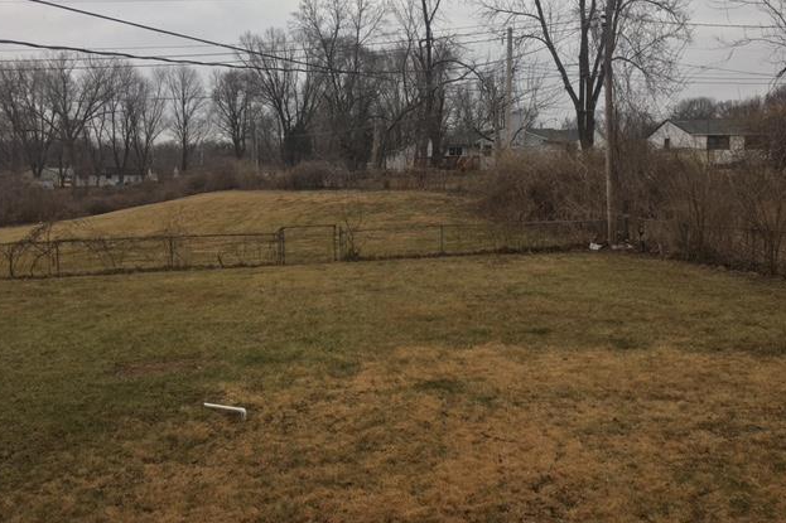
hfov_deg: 60.3
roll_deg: +0.3
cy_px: 241
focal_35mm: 31
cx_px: 386
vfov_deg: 42.3
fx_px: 677
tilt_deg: -5.6
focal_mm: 4.15
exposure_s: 1/705
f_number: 2.2
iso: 25
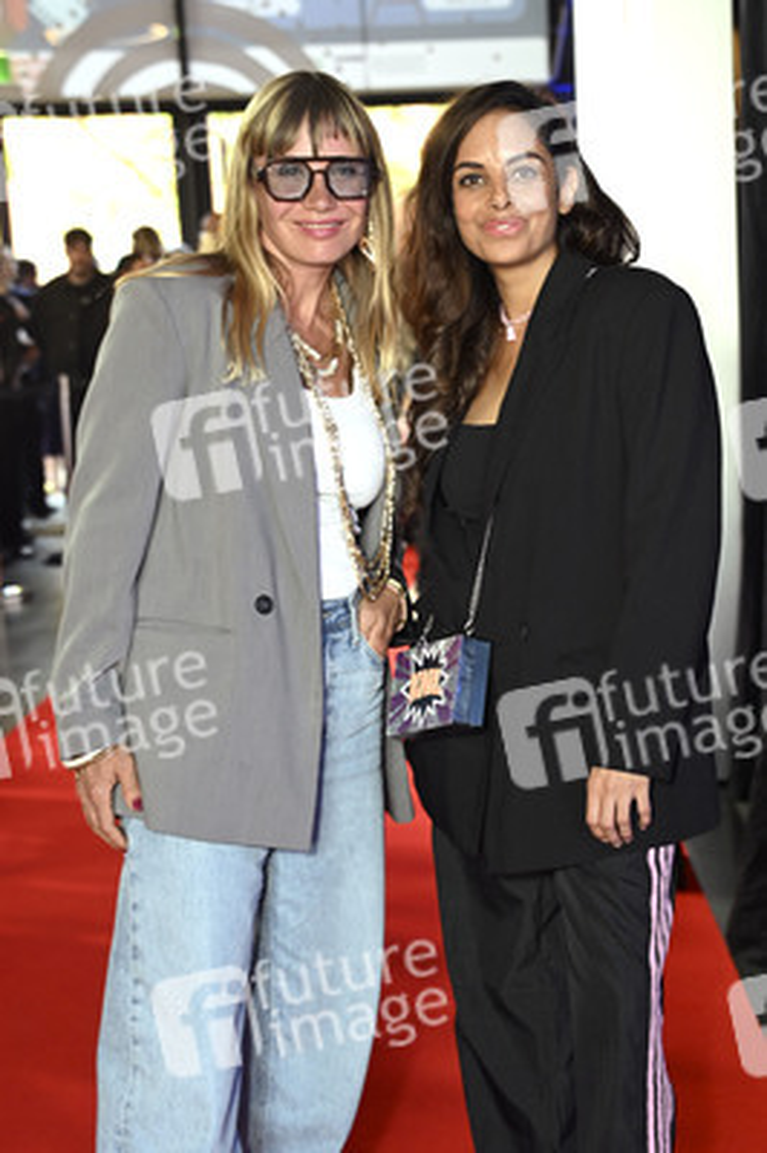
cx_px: 384
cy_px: 576
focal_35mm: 46
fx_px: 1473
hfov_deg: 29.2
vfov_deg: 42.8
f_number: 3.5
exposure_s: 1/200
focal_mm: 46
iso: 1600
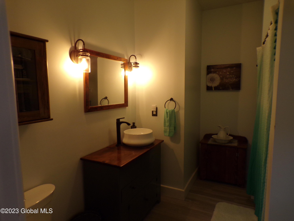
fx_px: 204
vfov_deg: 56.8
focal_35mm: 24
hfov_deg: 71.6
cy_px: 110
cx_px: 147
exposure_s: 1/34
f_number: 3
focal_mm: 4.3
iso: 126
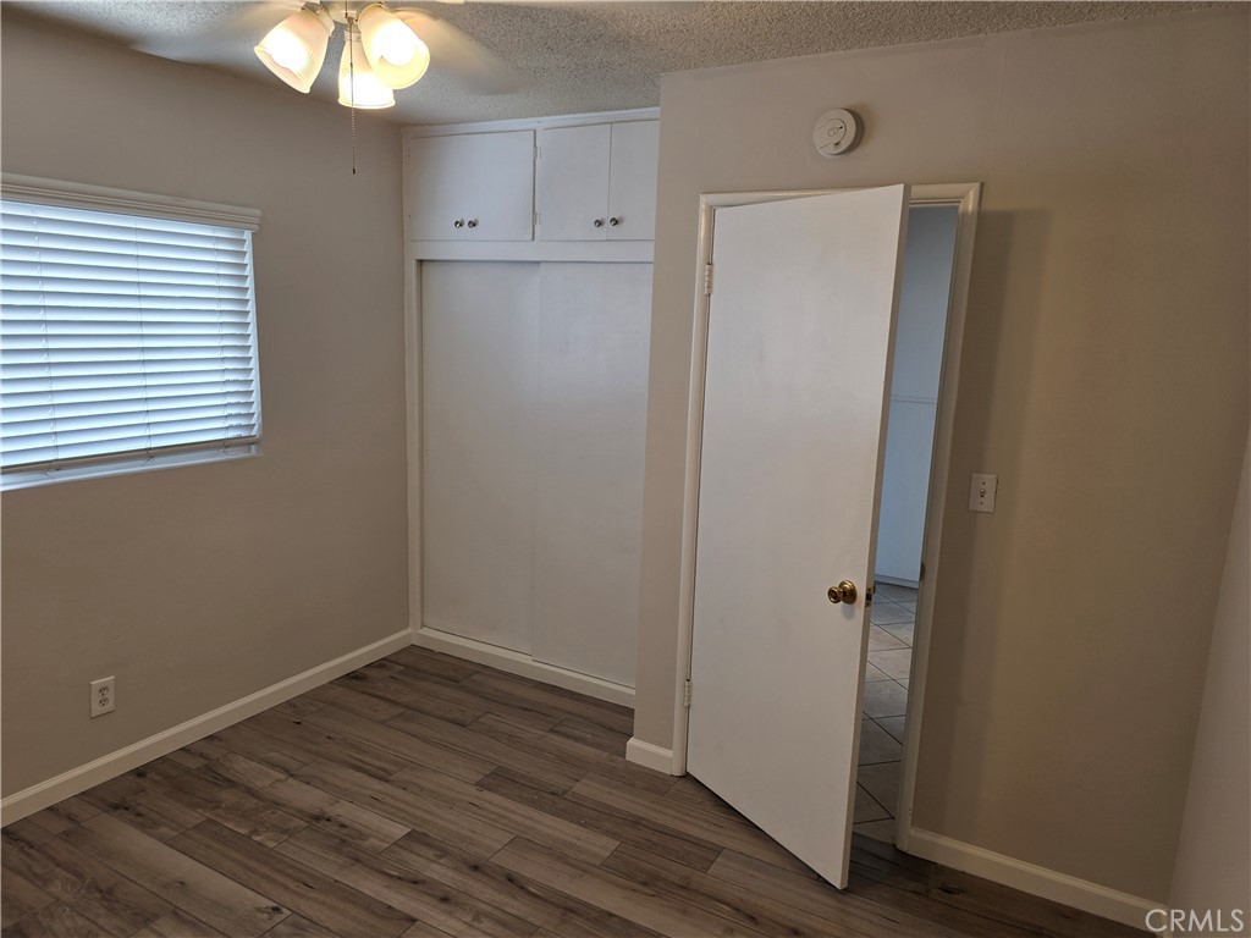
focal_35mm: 23
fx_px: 831
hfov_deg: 73.9
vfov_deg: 58.9
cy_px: 469
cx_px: 626
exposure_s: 1/120
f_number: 1.7
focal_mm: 6.3
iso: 64
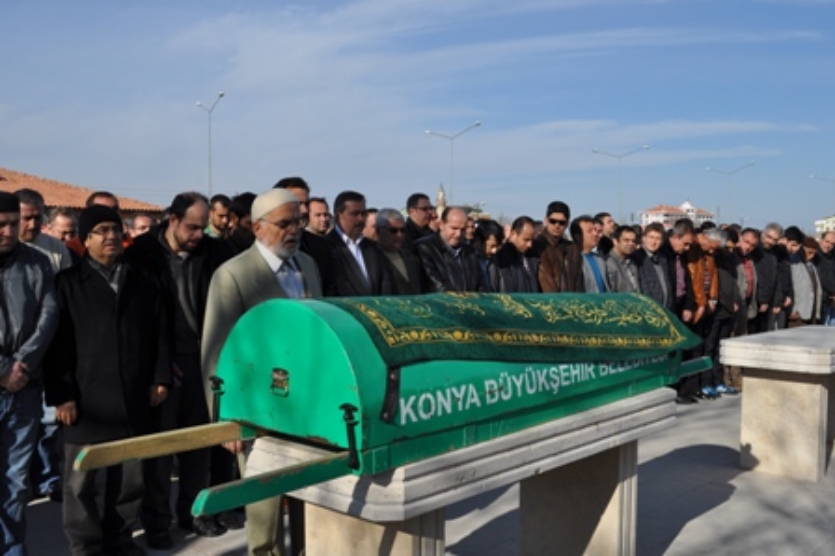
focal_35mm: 36
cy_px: 278
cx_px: 418
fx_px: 834
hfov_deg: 53.2
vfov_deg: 36.8
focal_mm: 24
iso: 200
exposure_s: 1/400
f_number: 10
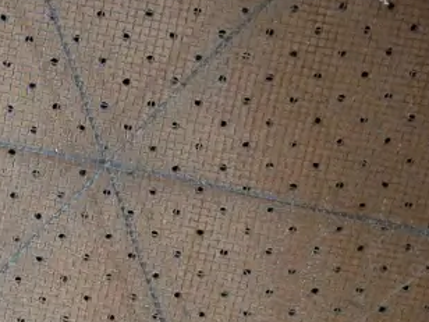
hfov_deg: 14.8
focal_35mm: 133
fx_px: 1648
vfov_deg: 11.1
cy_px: 152
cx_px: 110
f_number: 4.1
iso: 2500
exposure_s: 1/60
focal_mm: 20
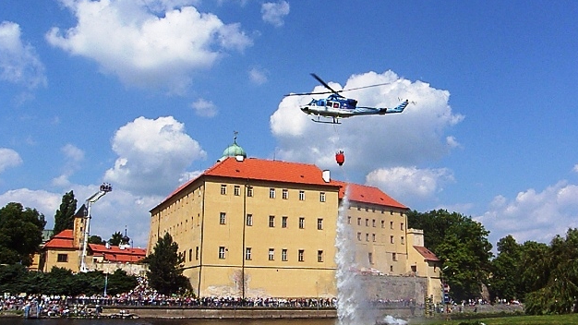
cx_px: 291
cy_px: 161
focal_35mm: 39
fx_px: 598
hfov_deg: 51.6
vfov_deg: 30.4
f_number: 7.1
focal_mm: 9
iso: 50
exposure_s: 1/400
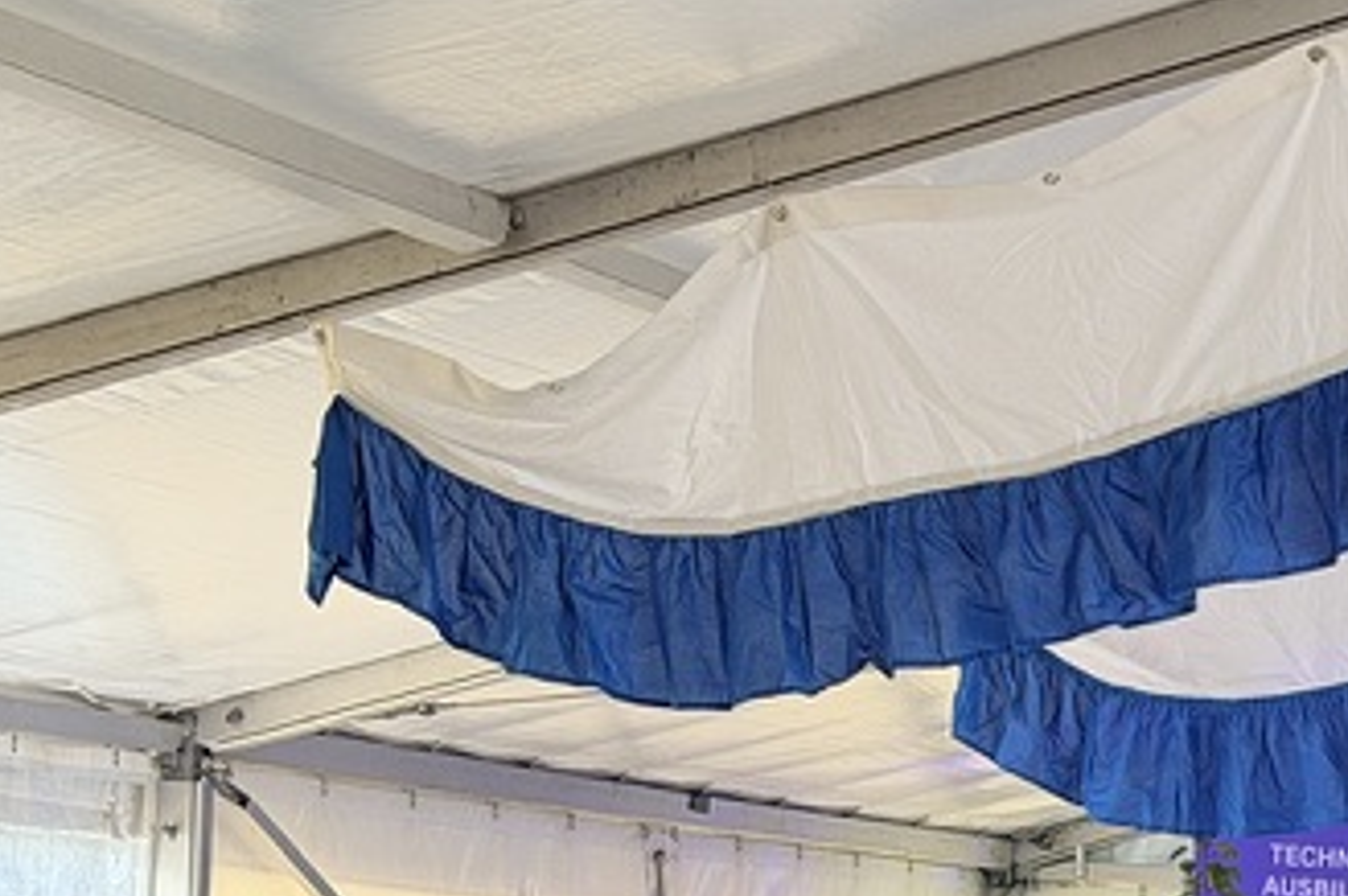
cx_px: 1940
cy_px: 1237
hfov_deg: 12.6
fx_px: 5835
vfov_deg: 8.6
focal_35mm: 156
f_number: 1.78
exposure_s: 1/60
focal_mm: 6.76
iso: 200
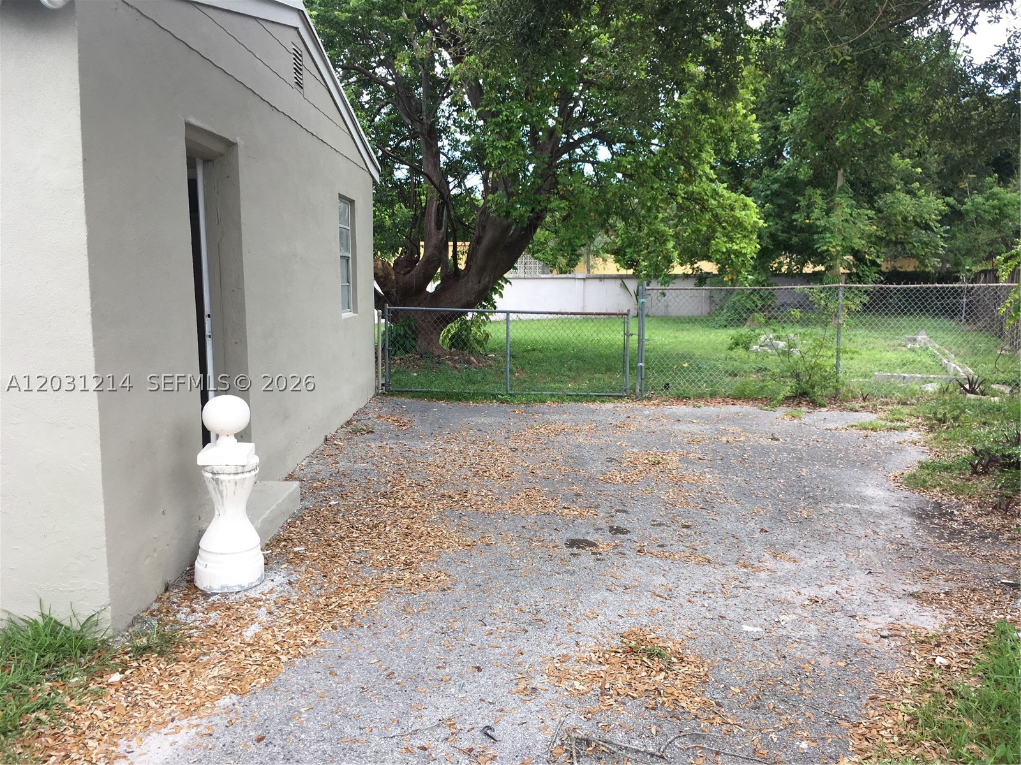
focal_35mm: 29
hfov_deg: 61.7
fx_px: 855
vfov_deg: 48.2
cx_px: 510
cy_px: 382
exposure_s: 1/211
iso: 25
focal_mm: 4.15
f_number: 2.2
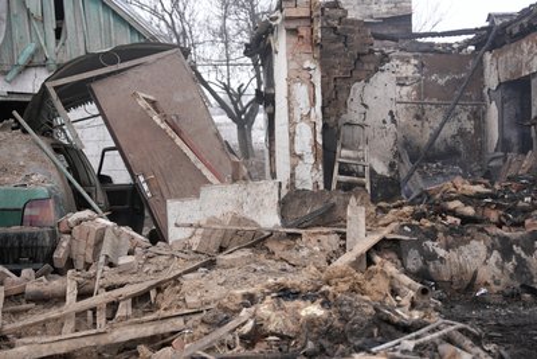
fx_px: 746
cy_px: 180
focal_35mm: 50
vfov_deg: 27.0
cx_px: 268
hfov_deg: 39.6
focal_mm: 50
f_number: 2.8
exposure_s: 1/2000
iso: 320
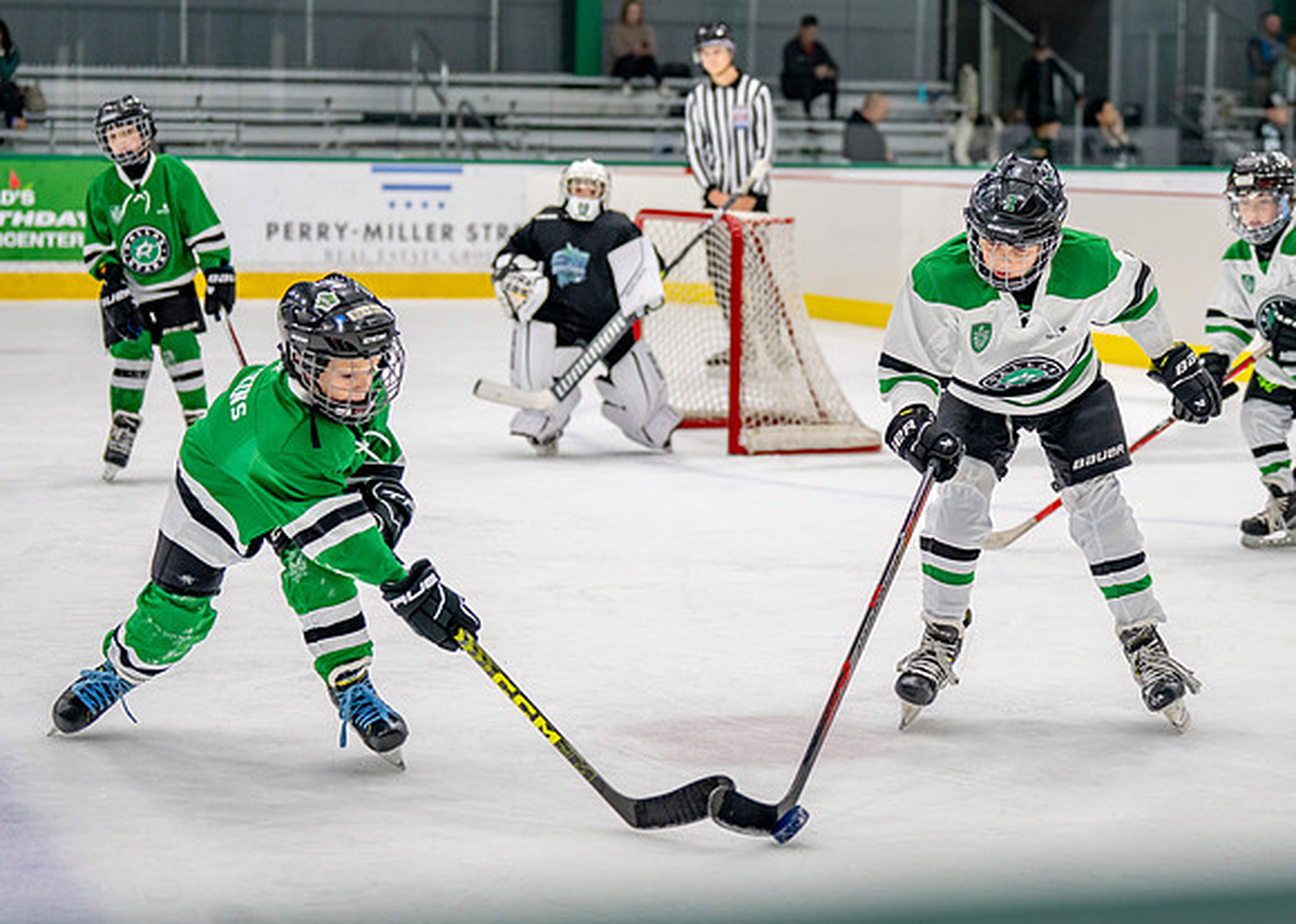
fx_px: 3381
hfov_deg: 21.7
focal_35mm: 92
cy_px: 386
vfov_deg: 15.6
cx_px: 812
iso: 1000
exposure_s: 1/1250
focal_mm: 70
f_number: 2.8
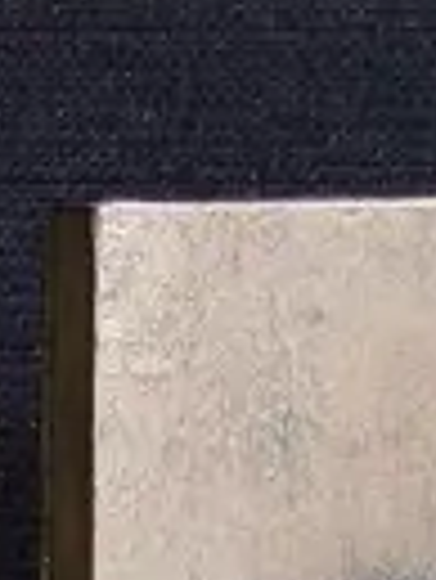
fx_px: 3588
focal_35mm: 214
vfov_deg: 8.5
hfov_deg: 6.9
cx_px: 85
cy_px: 1385
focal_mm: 2.87
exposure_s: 1/100
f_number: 2
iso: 160
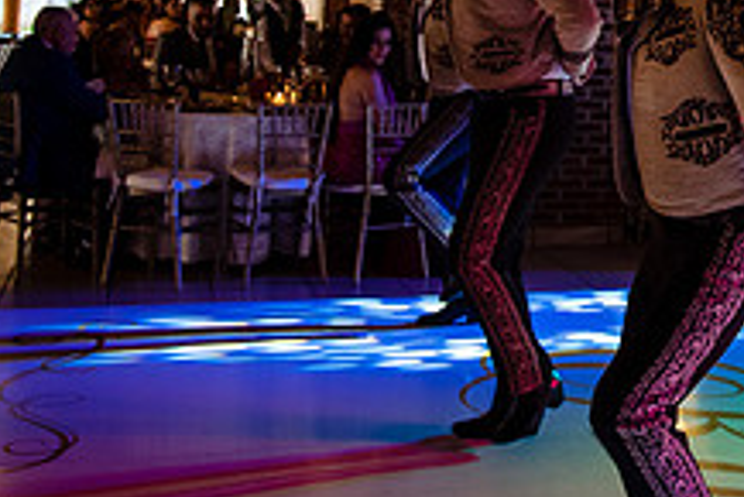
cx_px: 761
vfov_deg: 20.4
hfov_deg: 29.2
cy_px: -26
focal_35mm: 64
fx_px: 1324
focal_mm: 24
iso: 3200
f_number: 4
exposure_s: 1/320
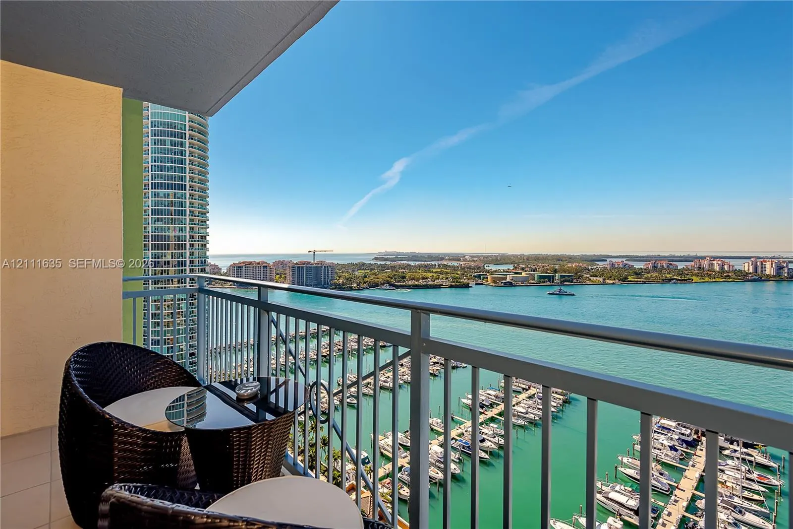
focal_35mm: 16
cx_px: 396
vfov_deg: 73.7
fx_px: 352
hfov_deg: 96.7
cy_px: 264
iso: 200
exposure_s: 1/250
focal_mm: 16
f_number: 8
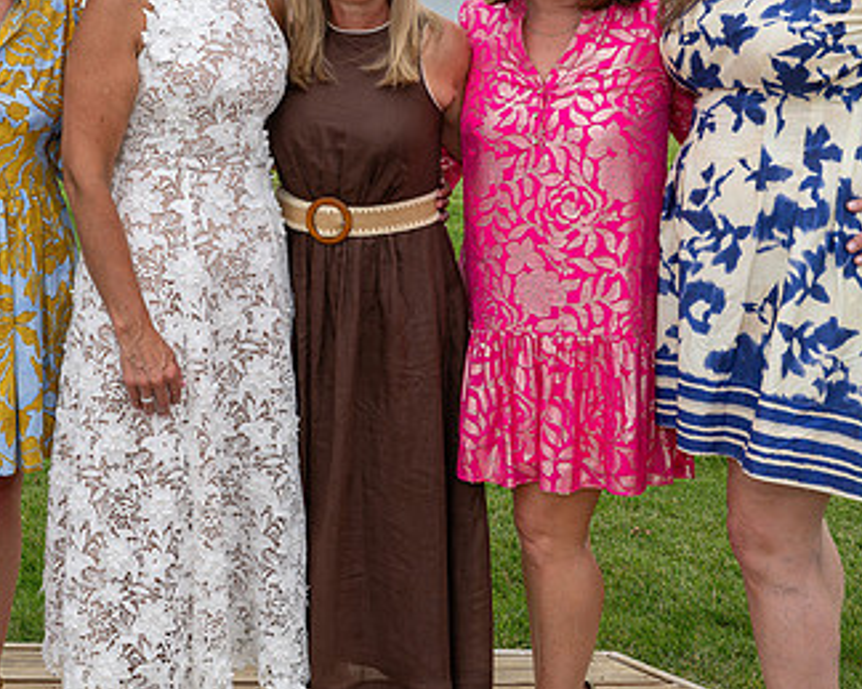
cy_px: 133
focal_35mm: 59
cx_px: 228
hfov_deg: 31.5
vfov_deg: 25.3
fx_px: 1505
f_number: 8
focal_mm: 29.5
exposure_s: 1/250
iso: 140
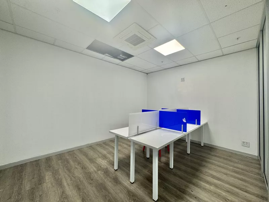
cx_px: 134
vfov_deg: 85.7
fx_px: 109
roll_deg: -1.0
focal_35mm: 14
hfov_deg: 102.1
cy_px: 101
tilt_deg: +1.5
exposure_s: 1/100
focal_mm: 2.22
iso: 100
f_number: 2.2
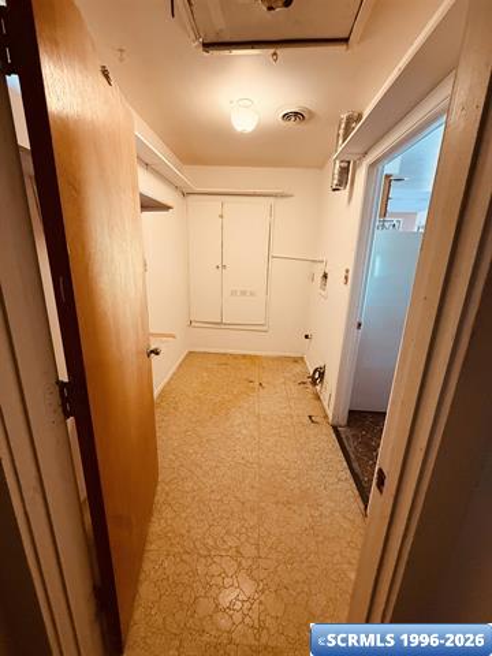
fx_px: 265
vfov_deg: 102.1
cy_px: 328
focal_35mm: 14
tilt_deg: -15.5
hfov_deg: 85.7
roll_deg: -2.9
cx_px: 246
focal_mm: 2.22
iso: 500
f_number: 2.2
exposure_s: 1/60
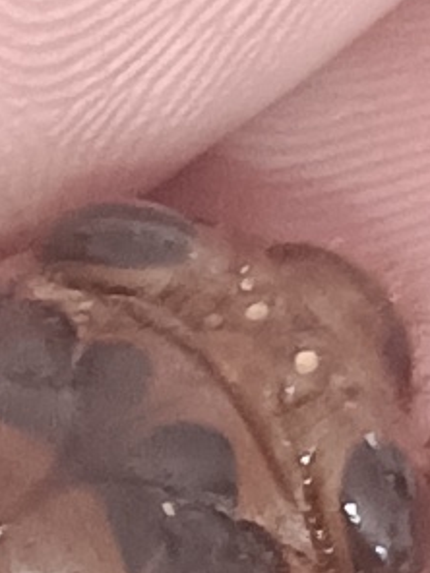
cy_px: 450
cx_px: -19
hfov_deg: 5.0
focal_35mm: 299
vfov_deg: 6.6
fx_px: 4952
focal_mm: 3.96
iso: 1293
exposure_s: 1/25
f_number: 1.8
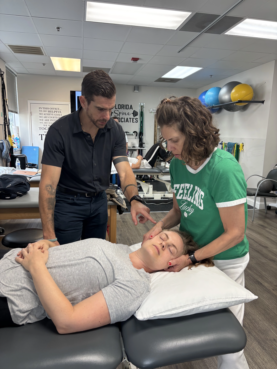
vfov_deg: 67.3
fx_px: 277
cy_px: 184
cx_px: 138
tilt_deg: -10.3
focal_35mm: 26
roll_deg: -1.5
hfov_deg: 53.1
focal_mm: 5.96
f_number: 1.6
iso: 125
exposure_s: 1/120
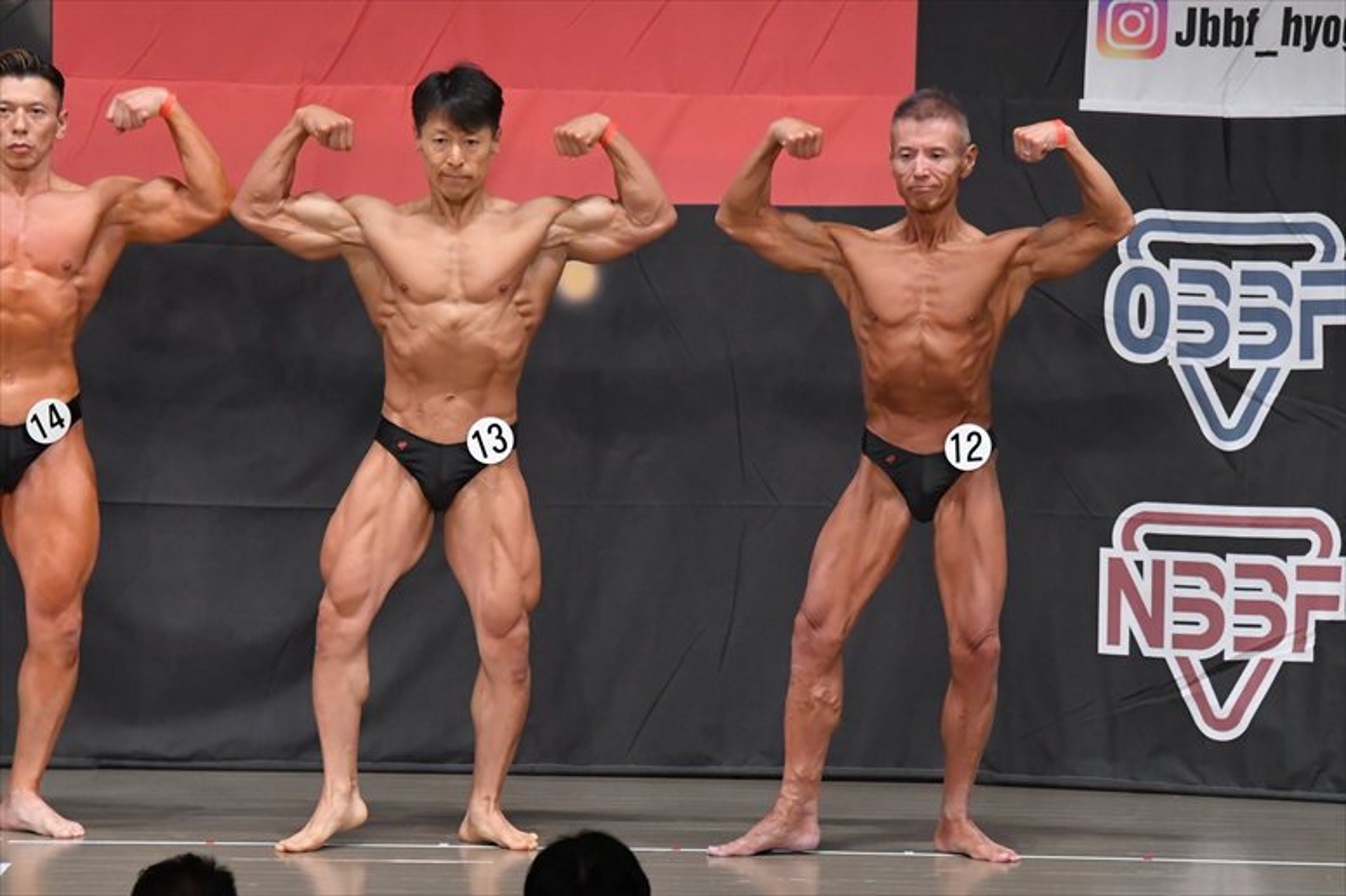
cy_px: 448
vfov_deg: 6.1
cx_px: 673
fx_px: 8409
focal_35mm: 225
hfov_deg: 9.2
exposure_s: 1/400
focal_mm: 150
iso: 5000
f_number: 5.6
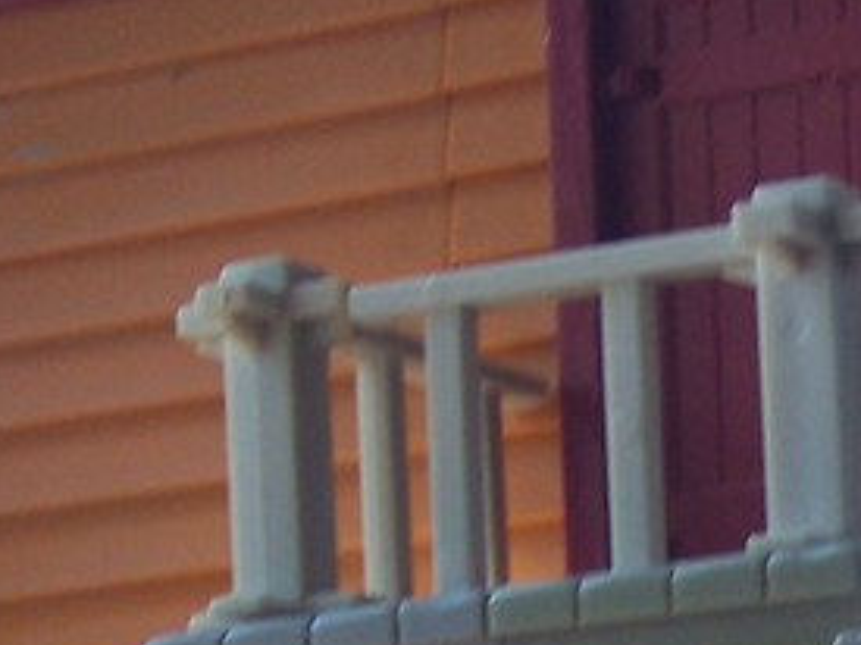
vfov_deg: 7.1
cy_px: 842
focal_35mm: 206
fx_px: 5122
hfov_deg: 9.4
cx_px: 1182
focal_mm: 8.6
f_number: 3.4
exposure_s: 1/60
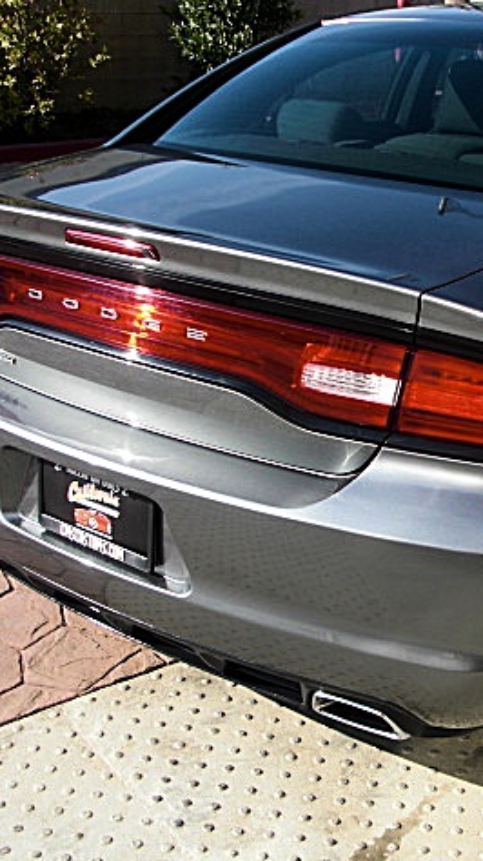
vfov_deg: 39.2
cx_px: 447
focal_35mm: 53
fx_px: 1209
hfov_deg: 22.0
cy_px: 429
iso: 50
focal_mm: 6.3
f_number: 2.8
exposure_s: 1/640
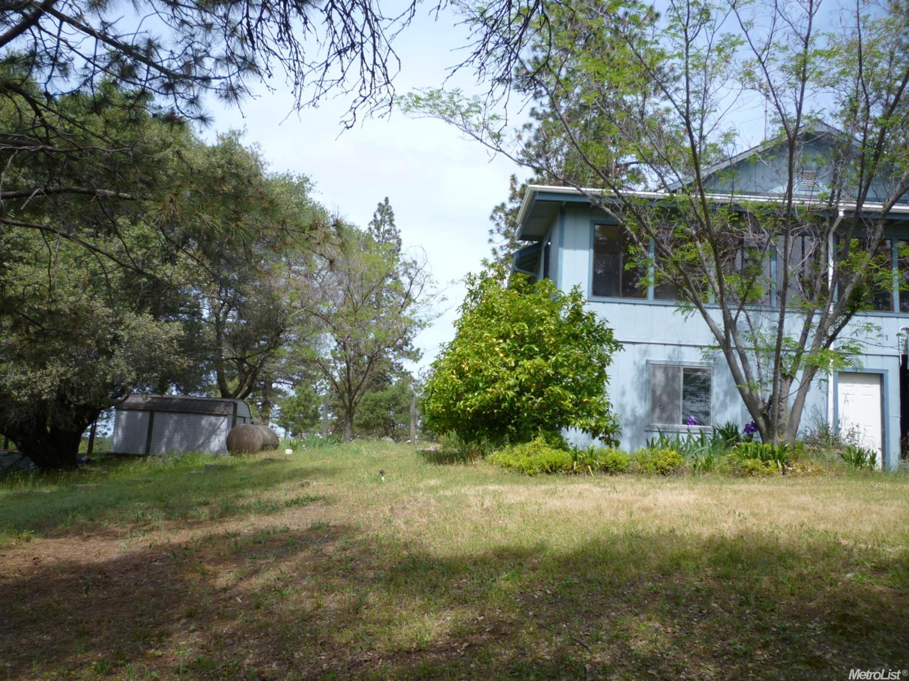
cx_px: 454
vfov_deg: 48.2
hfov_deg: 61.7
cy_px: 340
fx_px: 761
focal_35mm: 29
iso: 80
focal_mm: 5.2
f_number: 3.5
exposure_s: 1/500
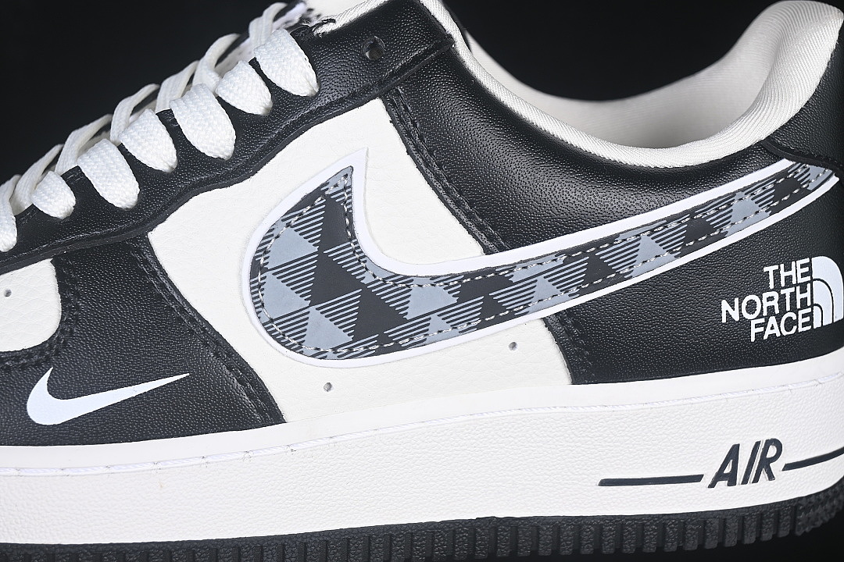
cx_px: 422
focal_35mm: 75
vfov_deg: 18.2
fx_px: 1758
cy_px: 281
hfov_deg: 27.0
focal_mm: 50
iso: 160
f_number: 7.1
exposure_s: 1/80
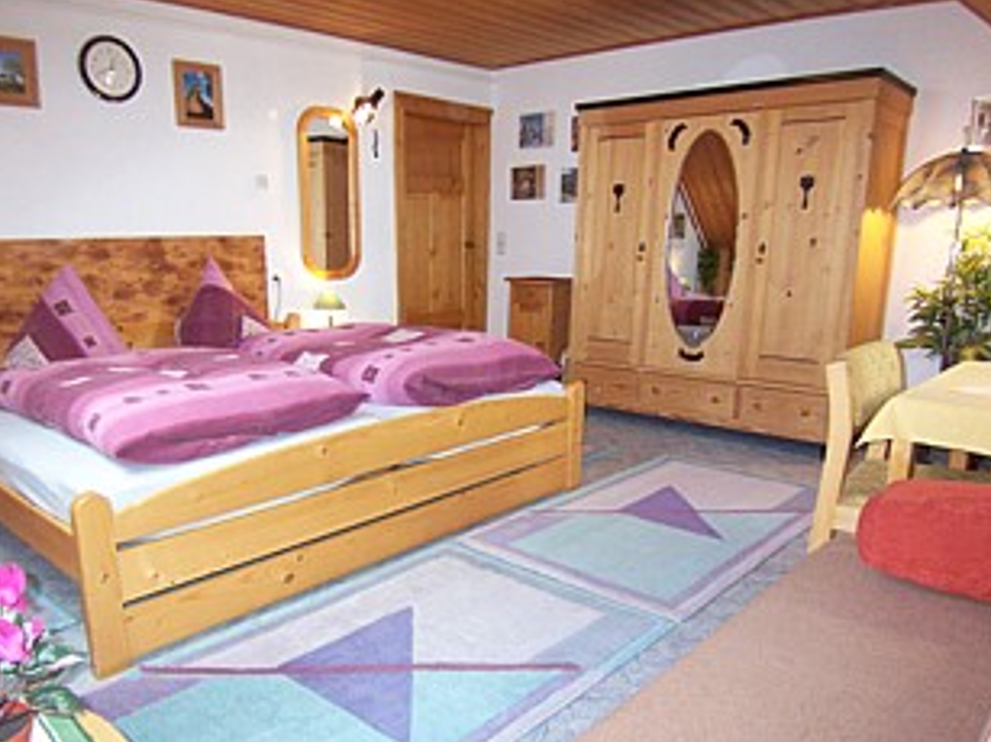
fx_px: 773
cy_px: 429
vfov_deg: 51.1
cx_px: 445
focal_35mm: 27
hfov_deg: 65.2
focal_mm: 3.8
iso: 200
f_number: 2.8
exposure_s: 1/30
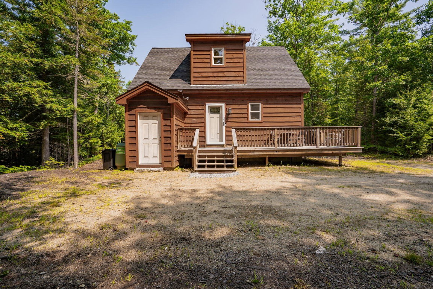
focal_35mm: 16
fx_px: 192
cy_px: 144
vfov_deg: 73.7
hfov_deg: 96.7
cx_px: 216
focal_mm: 16
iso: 50
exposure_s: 1/60
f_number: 9
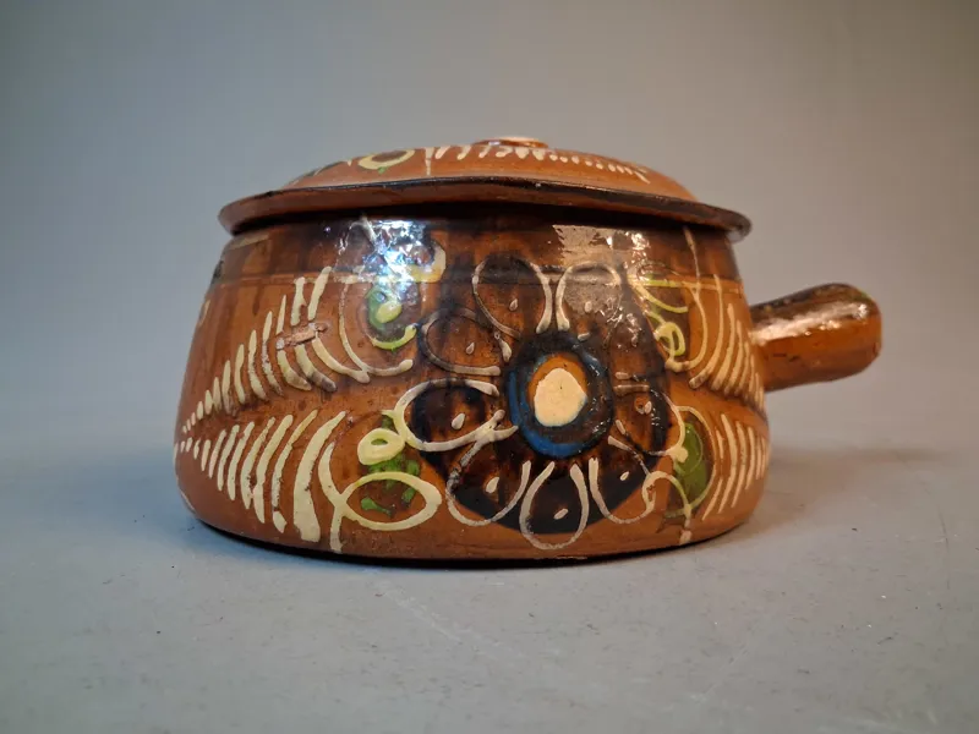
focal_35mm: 27
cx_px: 490
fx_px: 764
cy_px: 367
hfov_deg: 65.3
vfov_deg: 51.4
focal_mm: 4
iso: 400
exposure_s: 1/50
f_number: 1.8
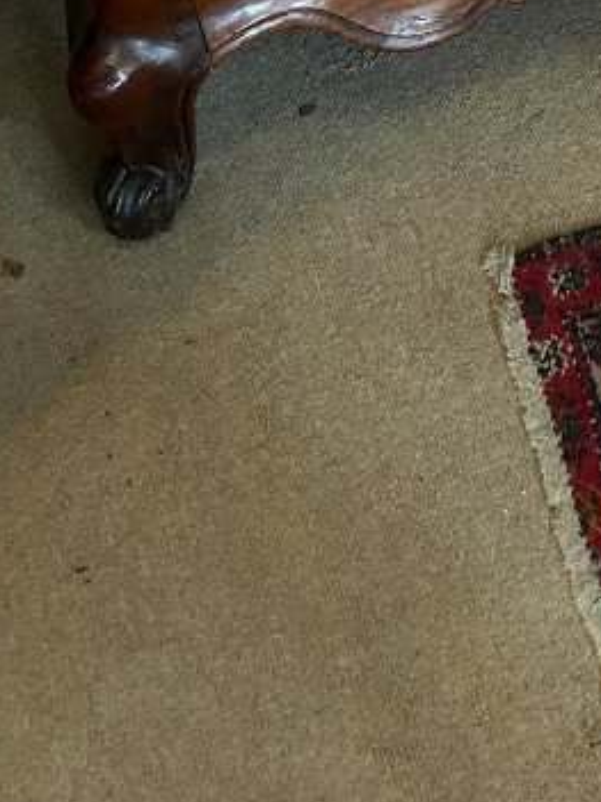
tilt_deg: -32.3
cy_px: -350
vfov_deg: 19.6
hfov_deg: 16.0
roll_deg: +1.7
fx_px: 2062
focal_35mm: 89
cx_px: 713
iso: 160
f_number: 1.5
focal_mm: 5.7
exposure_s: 1/50
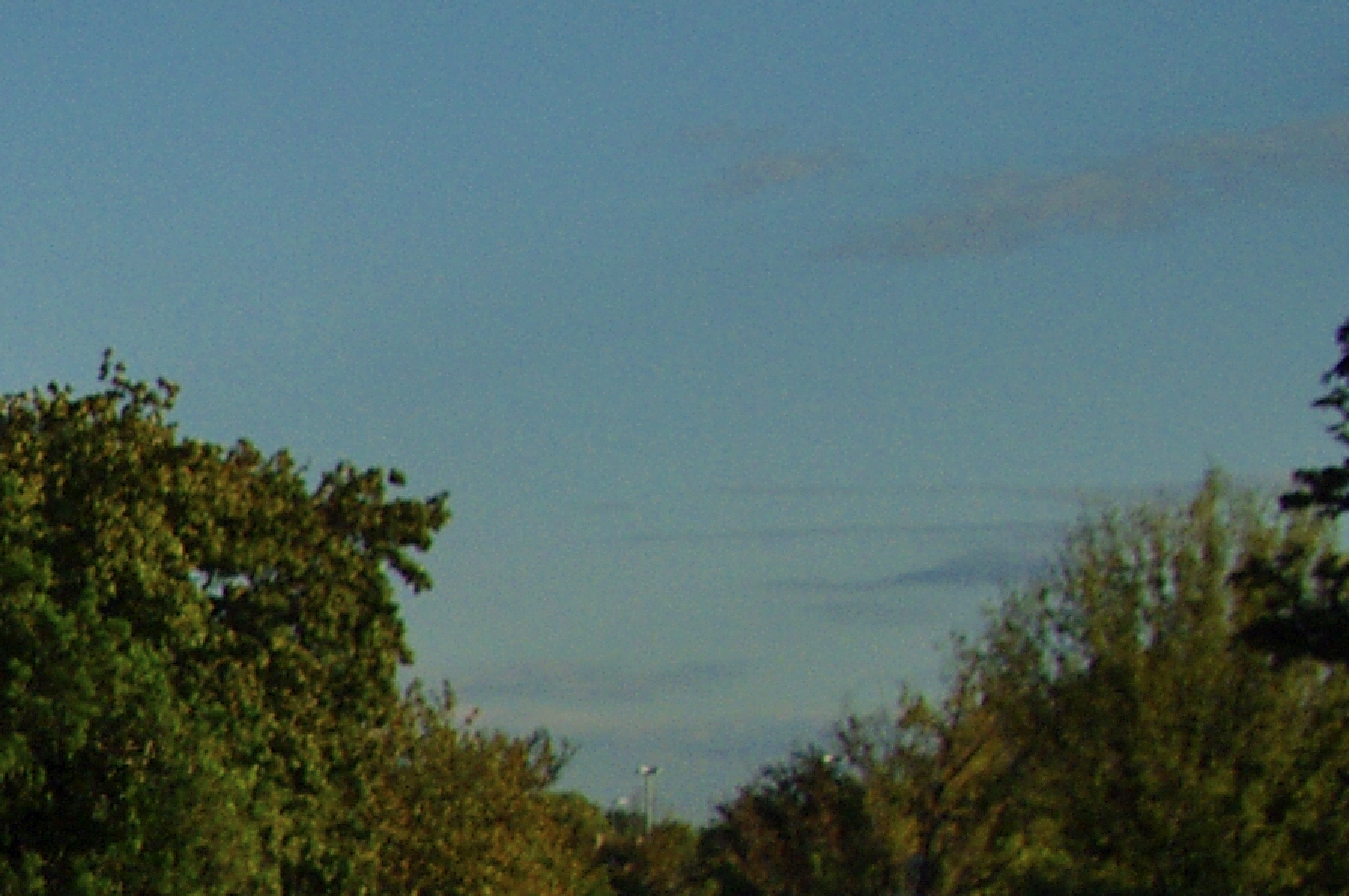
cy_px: 1013
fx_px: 6723
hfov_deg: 9.8
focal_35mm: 180
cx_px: -2119
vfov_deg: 7.6
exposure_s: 1/1600
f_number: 7.1
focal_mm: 23
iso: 320
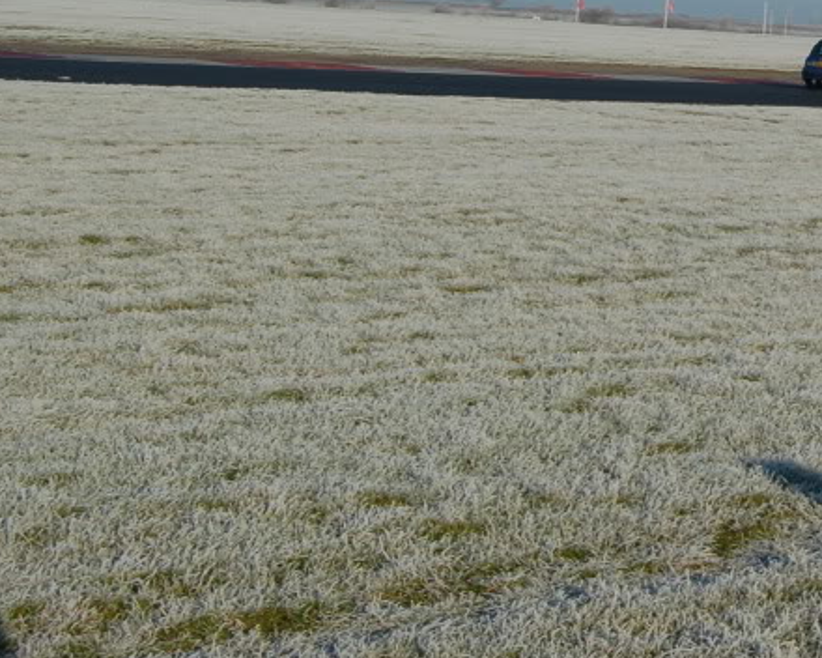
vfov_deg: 15.5
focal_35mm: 98
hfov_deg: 18.9
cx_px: 883
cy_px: 62
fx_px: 2384
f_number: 10
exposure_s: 1/400
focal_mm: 30
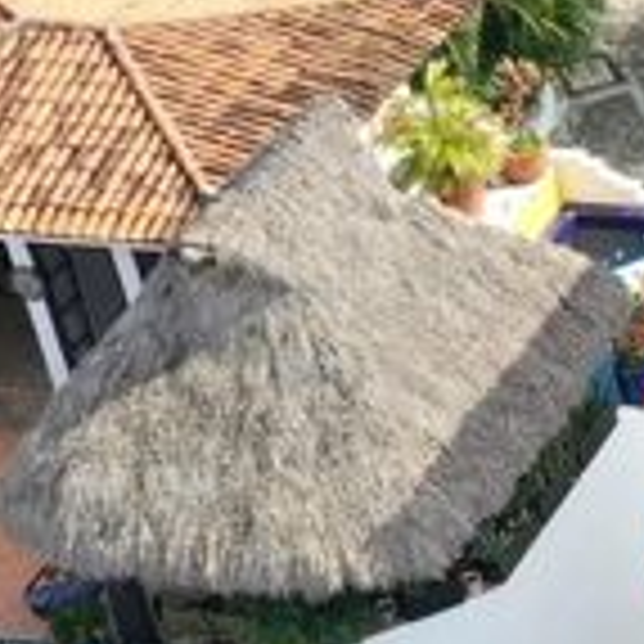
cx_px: 1783
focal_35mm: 171
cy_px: 574
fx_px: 3599
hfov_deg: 8.8
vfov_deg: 10.2
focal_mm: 10.26
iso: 100
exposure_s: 1/240
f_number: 5
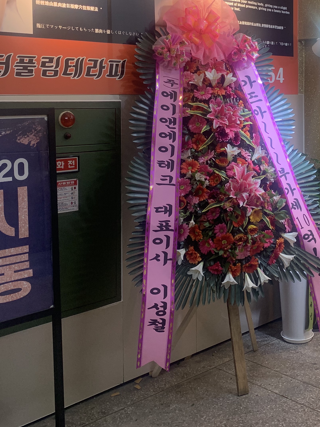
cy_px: 131
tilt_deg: -2.8
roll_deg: -0.2
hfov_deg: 28.8
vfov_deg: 38.3
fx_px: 604
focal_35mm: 49
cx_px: 271
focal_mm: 4.25
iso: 50
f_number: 1.8
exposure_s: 1/60
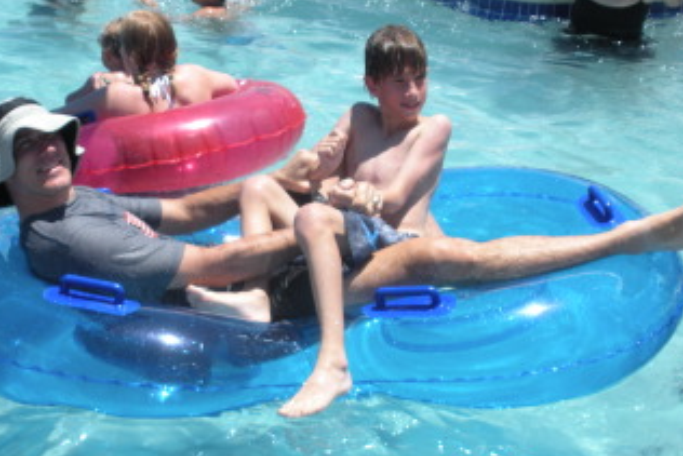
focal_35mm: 78
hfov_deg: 26.0
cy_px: 296
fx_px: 1480
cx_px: 305
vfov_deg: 17.5
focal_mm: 9.1
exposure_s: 1/420
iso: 64
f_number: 4.4
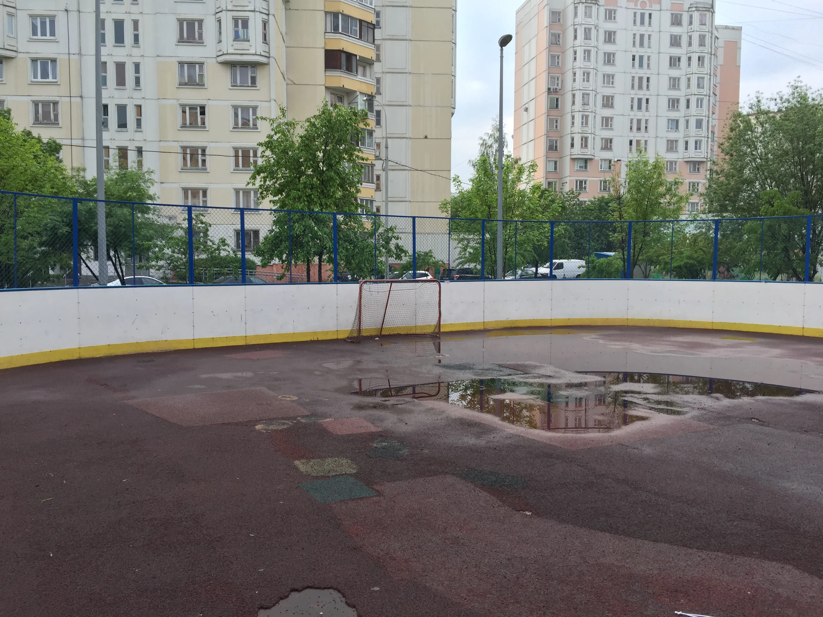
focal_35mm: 29
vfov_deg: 48.2
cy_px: 308
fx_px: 689
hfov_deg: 61.7
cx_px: 412
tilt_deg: -4.0
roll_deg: -1.3
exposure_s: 1/225
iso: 32
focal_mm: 4.15
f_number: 2.2
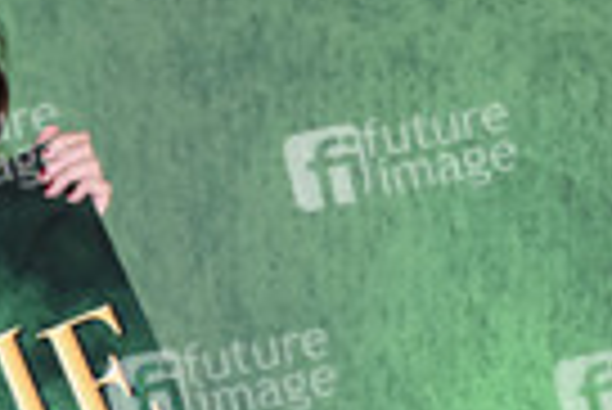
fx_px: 2195
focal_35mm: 129
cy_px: 496
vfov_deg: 10.5
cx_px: -169
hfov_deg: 15.2
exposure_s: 1/125
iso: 1600
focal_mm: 26
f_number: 6.3
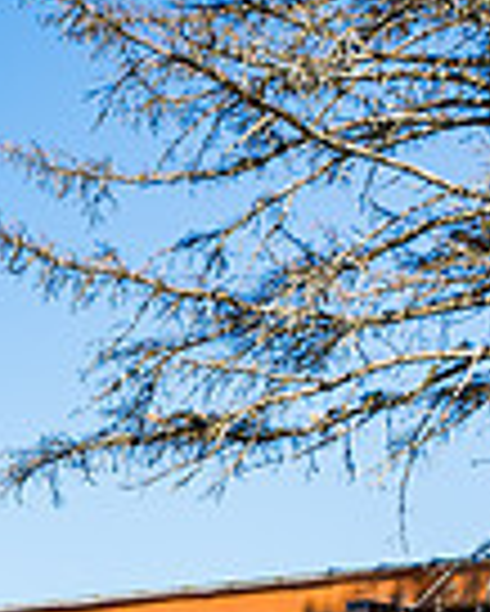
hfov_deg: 13.2
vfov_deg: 15.9
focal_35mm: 113
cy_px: 857
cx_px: -154
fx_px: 2046
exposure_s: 1/125
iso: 160
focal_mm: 24
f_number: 9
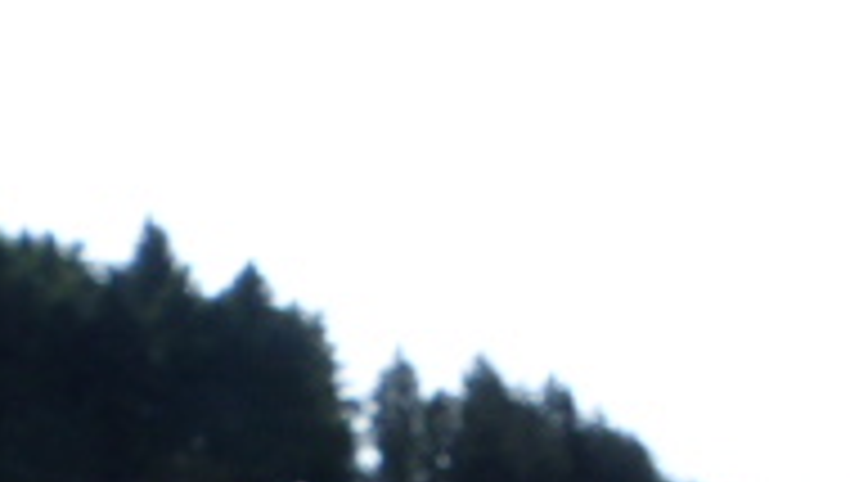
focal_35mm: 92
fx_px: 2077
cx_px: 1241
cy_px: 1014
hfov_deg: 20.2
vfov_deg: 11.6
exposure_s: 1/640
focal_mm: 4.5
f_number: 4
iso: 100
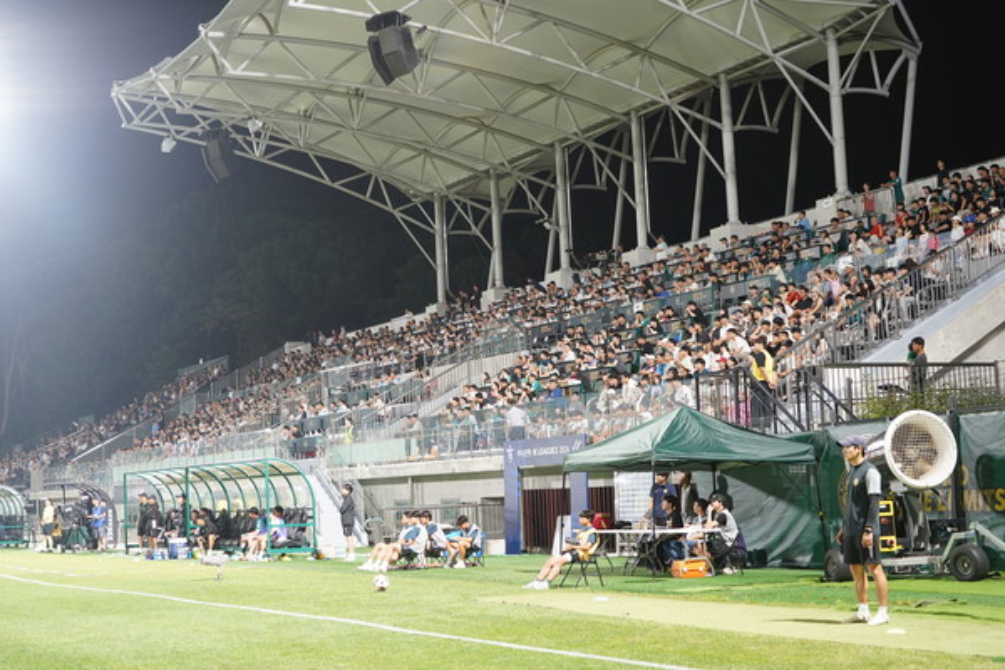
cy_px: 335
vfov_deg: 23.8
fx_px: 1591
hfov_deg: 35.1
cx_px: 502
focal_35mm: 57
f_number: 5
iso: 1250
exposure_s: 1/50
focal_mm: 57
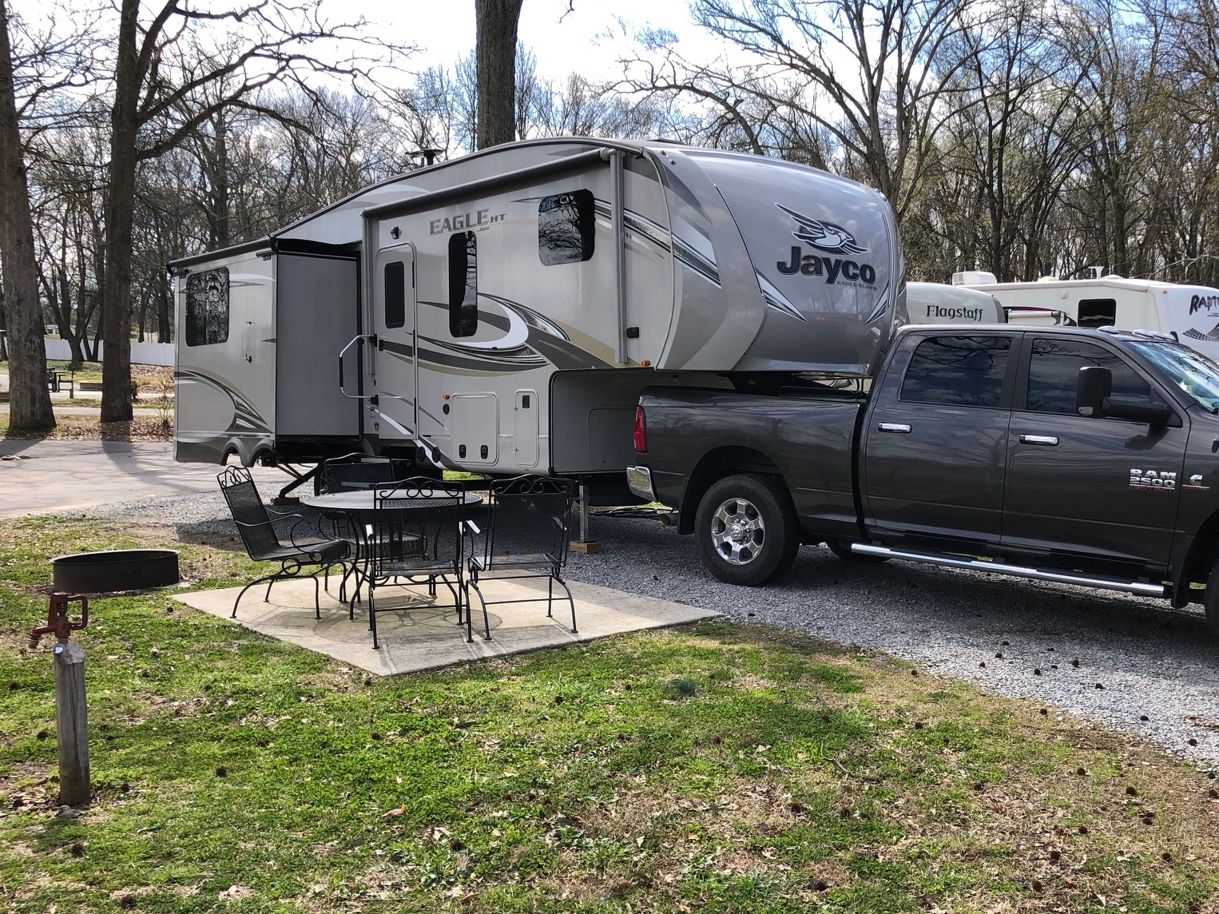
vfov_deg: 38.6
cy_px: 519
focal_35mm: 37
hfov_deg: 49.4
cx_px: 793
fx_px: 1303
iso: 20
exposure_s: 1/787
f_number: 1.8
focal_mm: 4
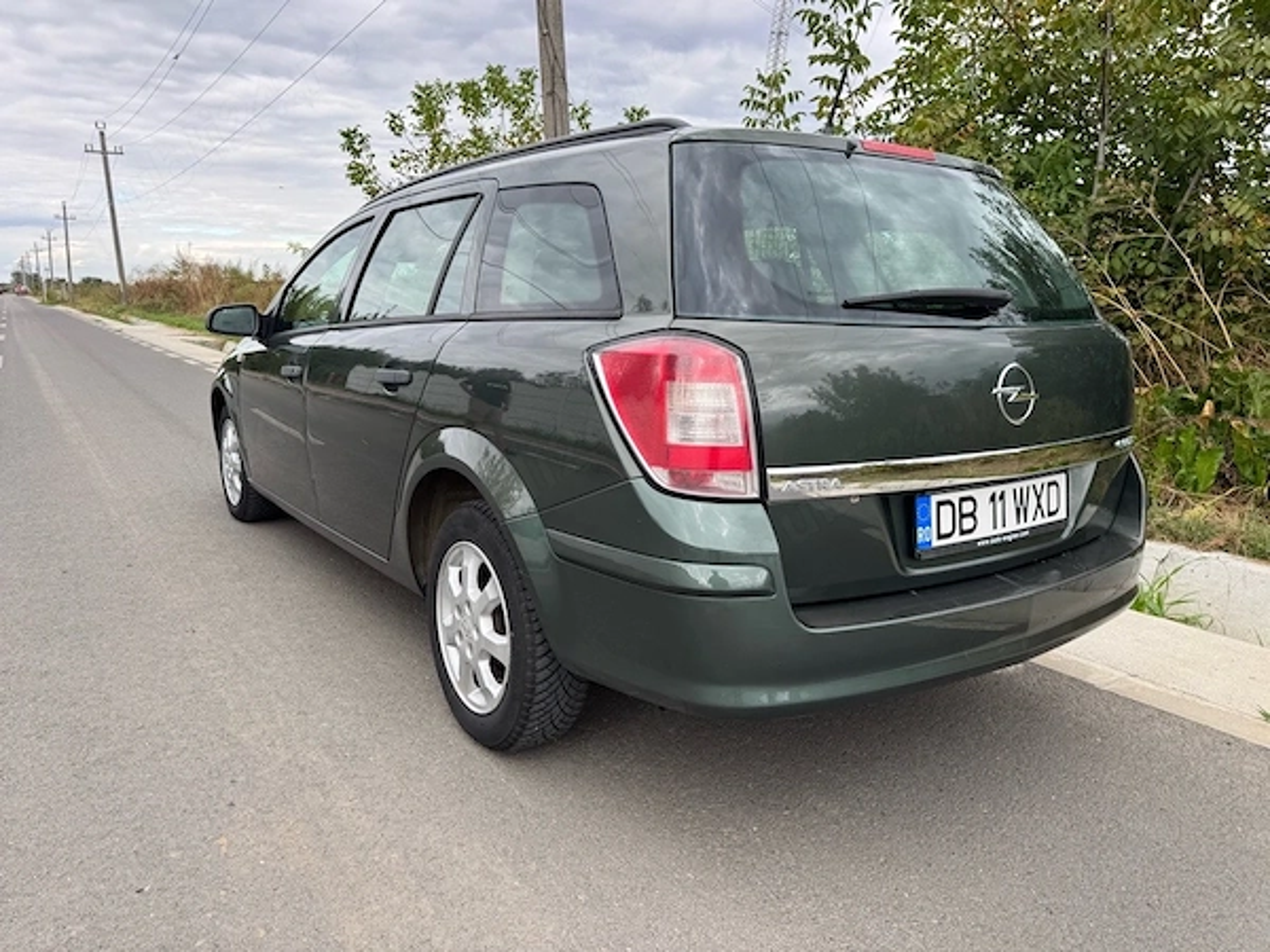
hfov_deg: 71.6
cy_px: 476
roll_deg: -0.1
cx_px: 635
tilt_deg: -11.4
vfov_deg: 56.8
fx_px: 881
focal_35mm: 24
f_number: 1.78
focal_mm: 6.76
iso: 80
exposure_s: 1/802
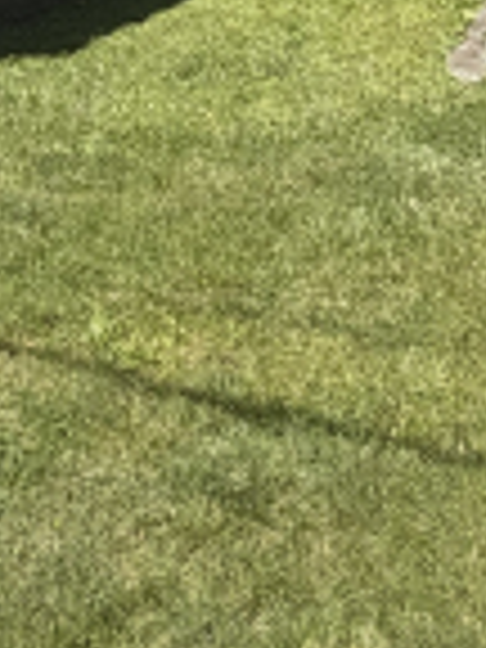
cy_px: -142
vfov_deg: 26.3
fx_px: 1217
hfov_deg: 21.5
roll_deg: -0.5
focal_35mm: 65
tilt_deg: -7.9
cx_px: -45
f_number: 2.2
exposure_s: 1/770
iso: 32
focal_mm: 2.22
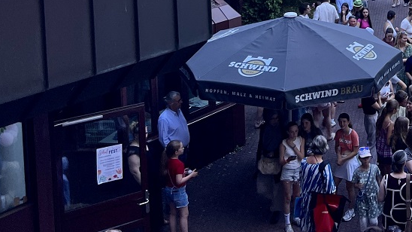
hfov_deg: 27.7
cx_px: 383
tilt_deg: -4.7
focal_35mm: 73
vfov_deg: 15.6
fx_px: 797
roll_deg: +1.4
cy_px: -80
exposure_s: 1/880
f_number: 1.5
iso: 50
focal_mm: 5.7
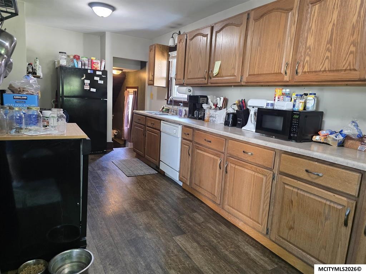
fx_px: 243
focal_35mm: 23
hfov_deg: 73.9
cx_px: 183
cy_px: 137
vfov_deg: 58.9
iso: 640
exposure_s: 1/120
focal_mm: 6.3
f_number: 1.7
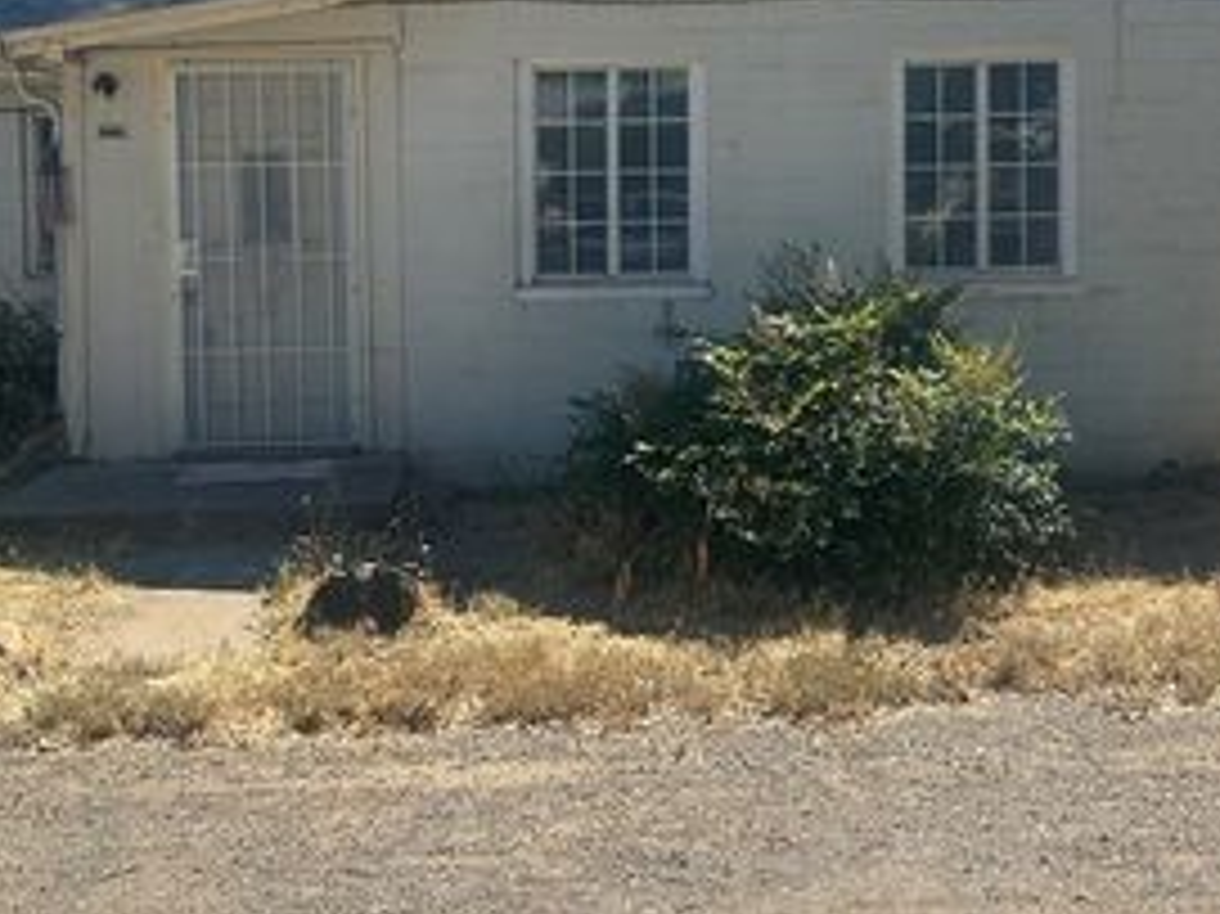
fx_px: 1691
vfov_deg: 29.9
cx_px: 612
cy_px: 254
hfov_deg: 39.7
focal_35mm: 48
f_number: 1.5
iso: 50
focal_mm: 5.7
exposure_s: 1/2841
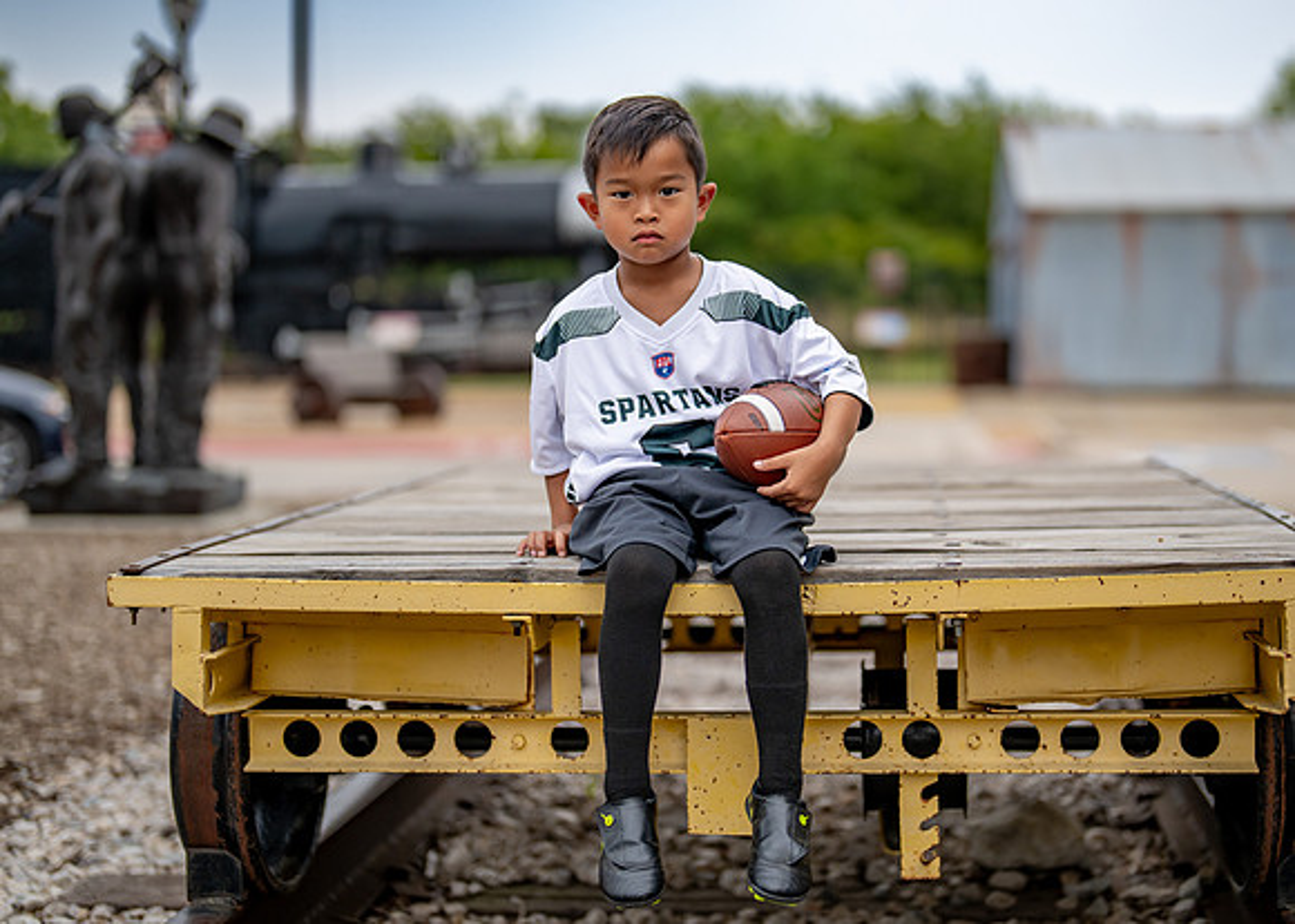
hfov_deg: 32.9
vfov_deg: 23.8
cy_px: 468
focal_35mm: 60
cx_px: 741
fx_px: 2190
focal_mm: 50
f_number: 1.2
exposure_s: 1/2000
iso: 200
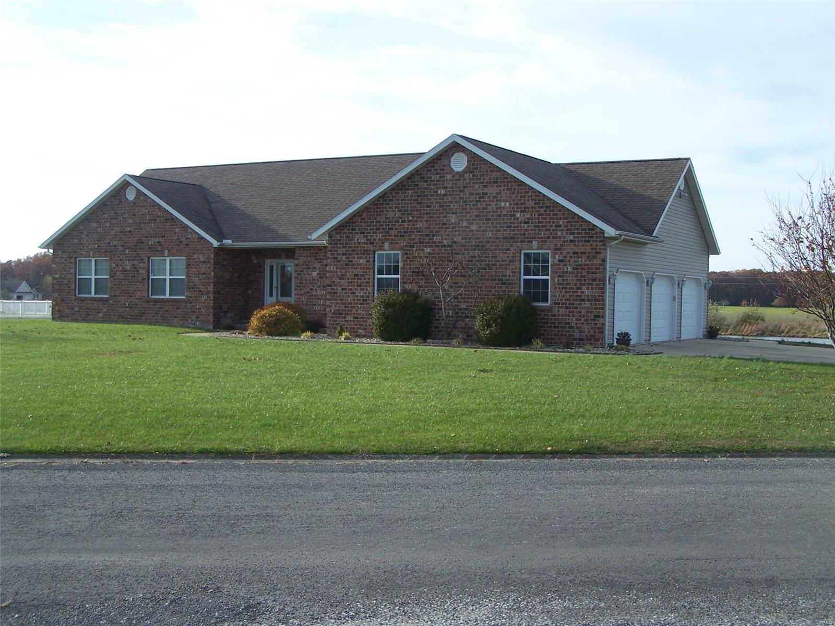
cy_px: 313
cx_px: 418
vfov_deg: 30.3
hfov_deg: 39.7
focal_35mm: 48
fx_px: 1158
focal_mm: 8
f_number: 3
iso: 80
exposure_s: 1/750
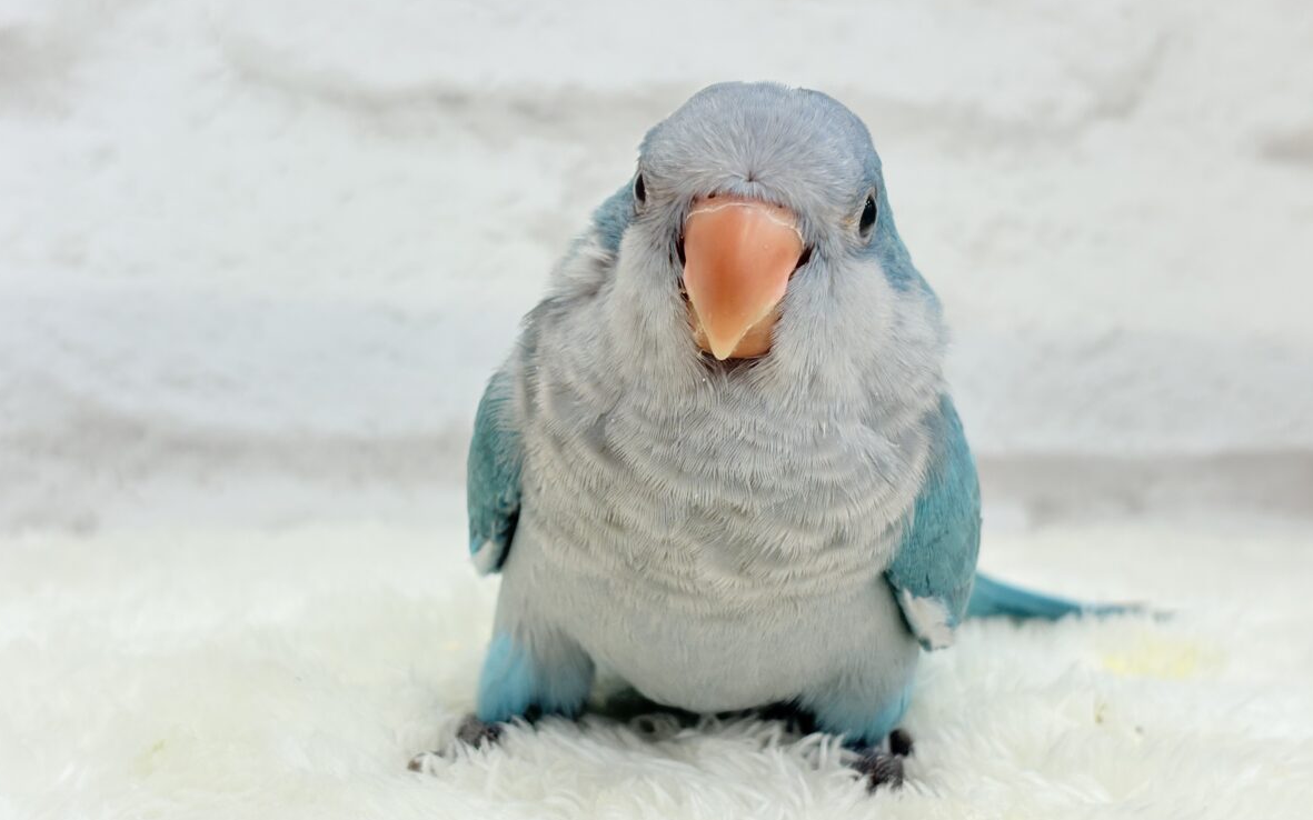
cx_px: 659
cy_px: 386
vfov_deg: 23.1
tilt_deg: -4.6
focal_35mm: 56
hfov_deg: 36.3
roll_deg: -2.3
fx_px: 2004
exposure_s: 1/100
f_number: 1.6
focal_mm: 5.96
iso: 64
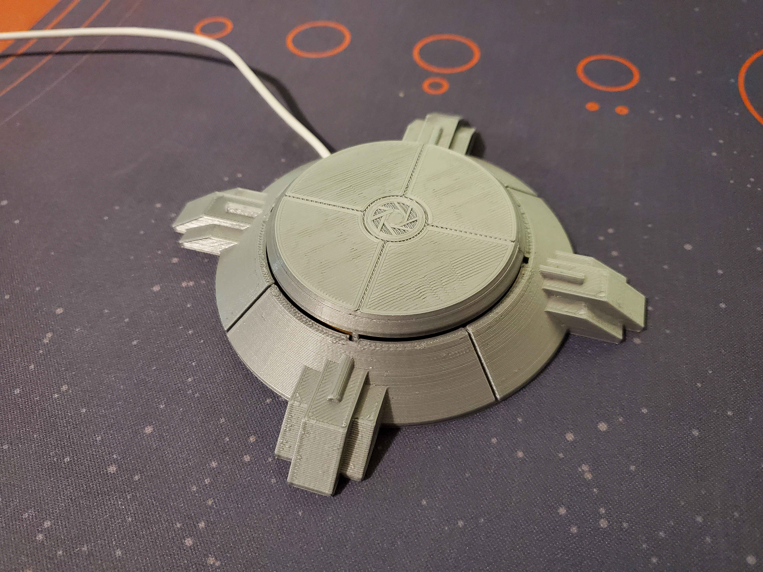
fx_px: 573
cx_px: 382
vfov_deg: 53.1
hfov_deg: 67.3
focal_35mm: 26
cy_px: 286
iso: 640
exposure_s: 1/40
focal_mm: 4.3
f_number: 1.5
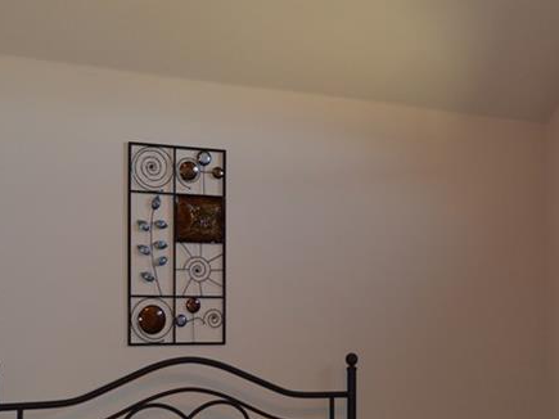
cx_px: 324
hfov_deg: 31.6
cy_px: 292
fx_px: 985
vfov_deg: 23.9
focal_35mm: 61
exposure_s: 1/60
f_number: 3.5
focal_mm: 18
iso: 450
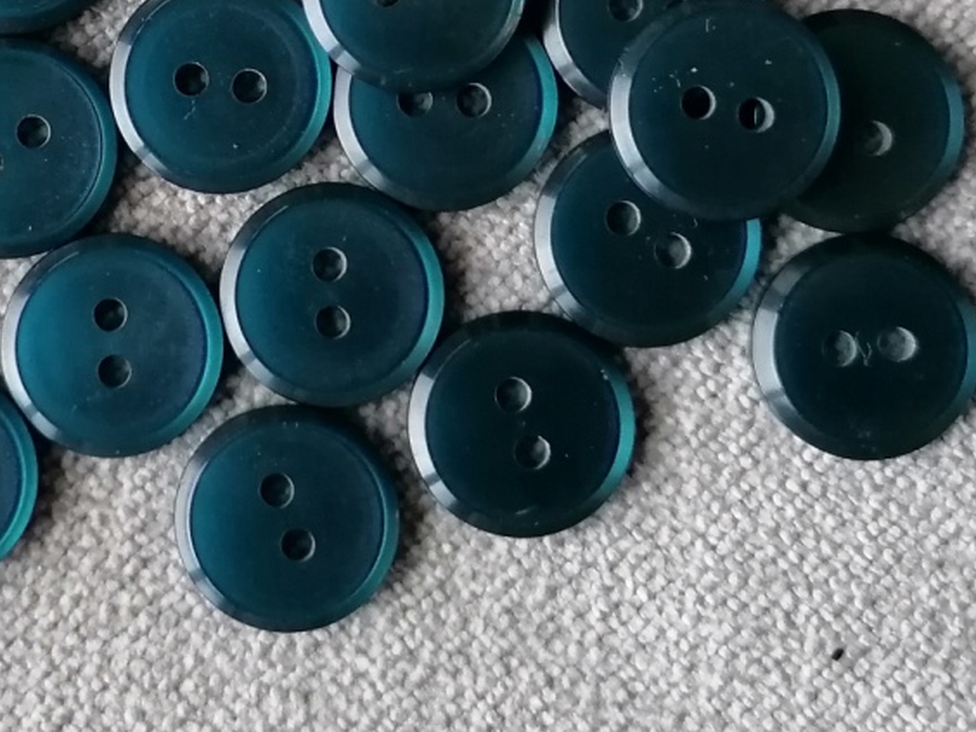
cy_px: 216
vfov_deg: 29.4
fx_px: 1382
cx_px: 391
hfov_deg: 38.8
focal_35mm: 49
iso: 400
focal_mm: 4.75
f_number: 1.8
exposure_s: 1/100
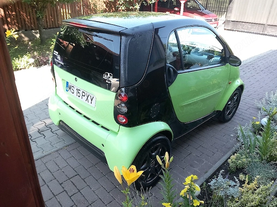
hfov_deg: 65.3
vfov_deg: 51.4
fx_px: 216
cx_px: 138
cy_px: 104
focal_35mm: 27
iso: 25
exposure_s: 1/50
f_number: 1.8
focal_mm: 4
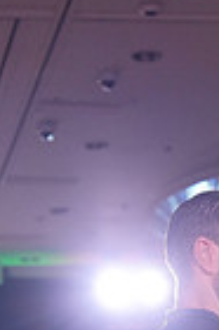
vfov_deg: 8.1
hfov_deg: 5.6
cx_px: 378
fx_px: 2204
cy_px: 669
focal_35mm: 241
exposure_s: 1/500
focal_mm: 58
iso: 1600
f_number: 4
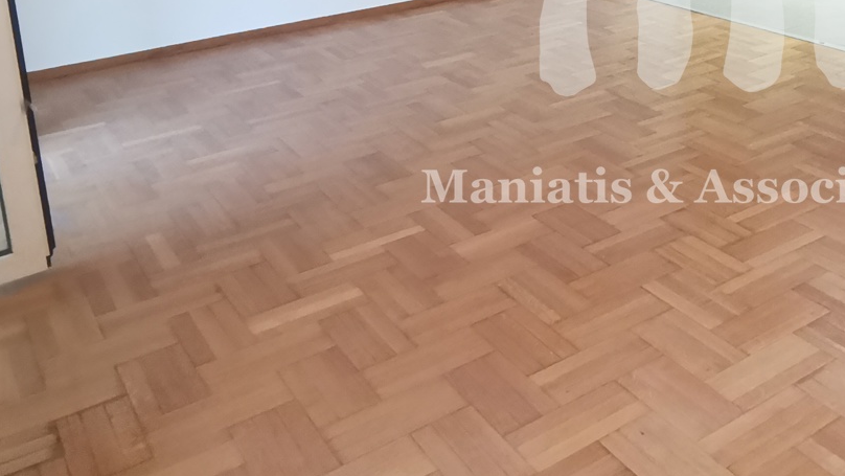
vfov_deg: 25.3
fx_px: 986
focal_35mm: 44
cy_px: -40
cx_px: 682
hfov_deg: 44.1
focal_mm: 2.23
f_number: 2.2
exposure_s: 1/20
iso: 500
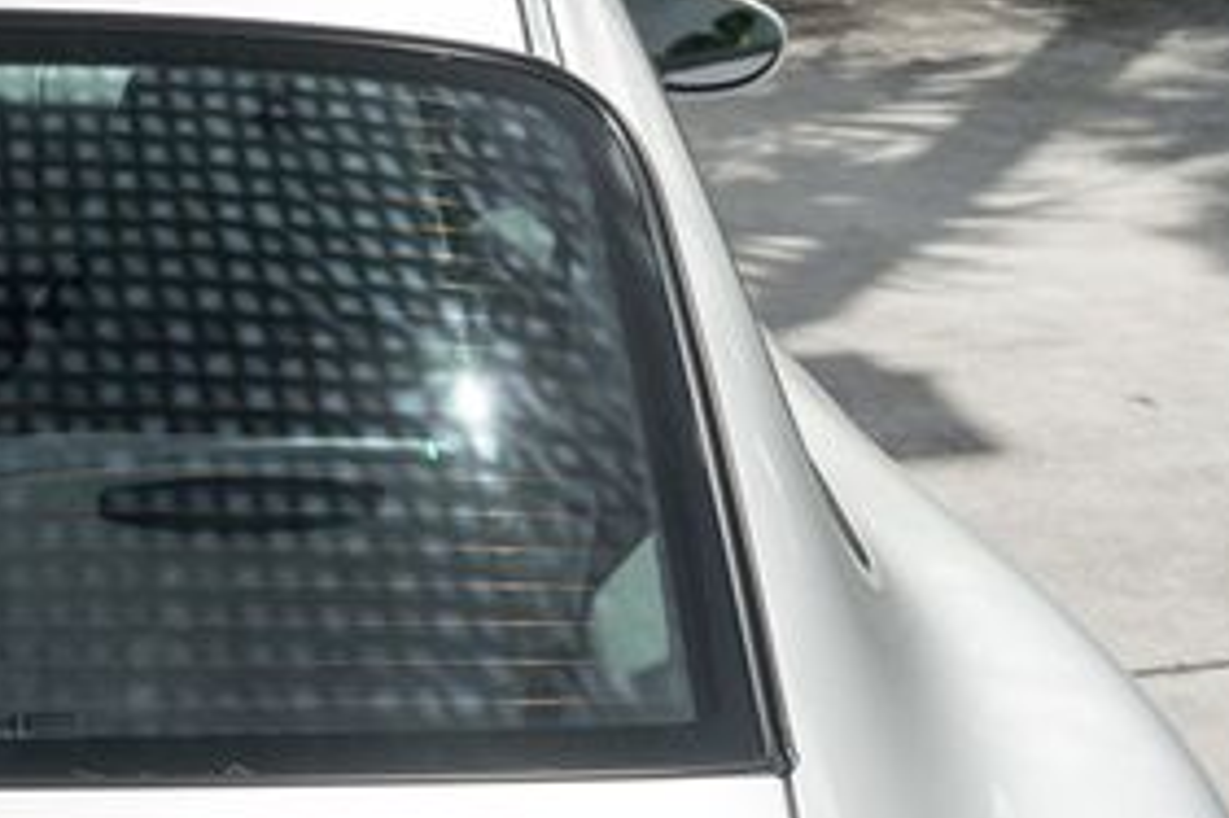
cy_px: 830
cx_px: -105
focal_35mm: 93
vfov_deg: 14.4
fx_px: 3173
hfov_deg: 20.9
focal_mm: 37
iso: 200
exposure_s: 1/160
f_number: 8
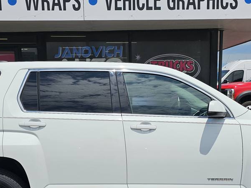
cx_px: 124
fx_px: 355
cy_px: 139
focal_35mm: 49
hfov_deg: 38.9
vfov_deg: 29.3
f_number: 1.7
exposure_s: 1/2000
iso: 12
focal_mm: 6.3
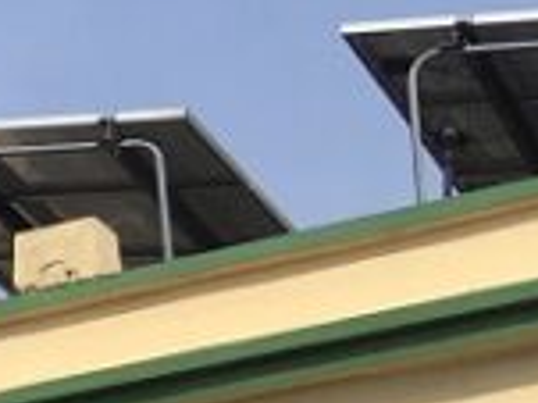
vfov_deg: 7.0
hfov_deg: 8.1
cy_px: 1013
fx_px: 3059
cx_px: -1247
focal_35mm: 197
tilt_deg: +7.9
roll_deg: -0.4
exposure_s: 1/1350
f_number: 2.2
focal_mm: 4.15
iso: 25
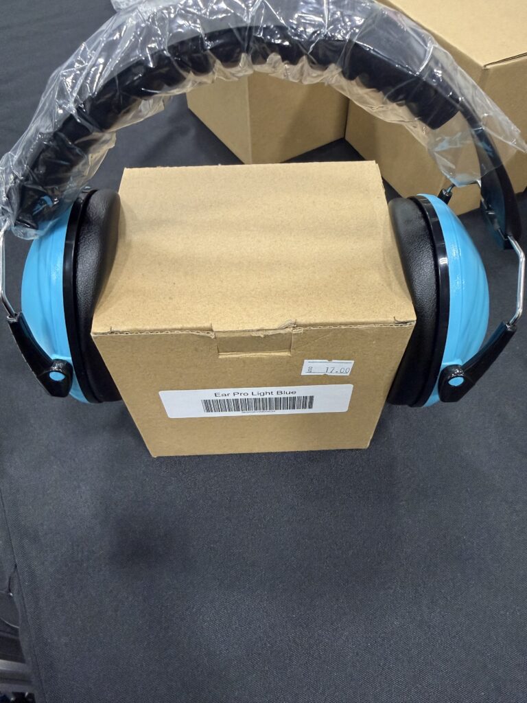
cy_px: 352
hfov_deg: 56.8
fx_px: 487
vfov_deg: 71.6
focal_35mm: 24
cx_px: 264
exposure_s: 1/60
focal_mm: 2.22
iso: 400
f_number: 2.2
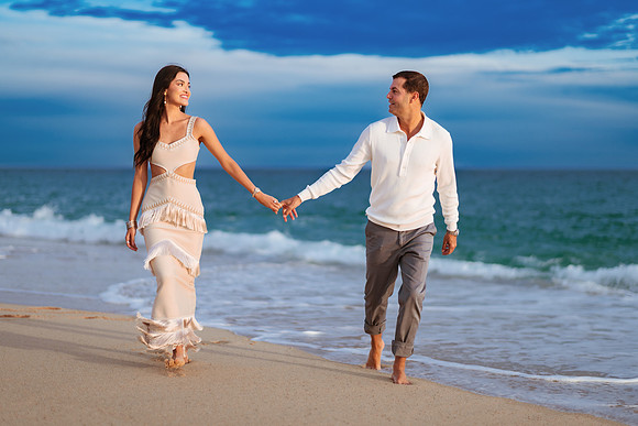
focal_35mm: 58
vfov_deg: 23.3
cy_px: 213
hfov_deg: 34.3
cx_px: 319
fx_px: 1034
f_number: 1.4
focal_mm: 58
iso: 250
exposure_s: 1/6400
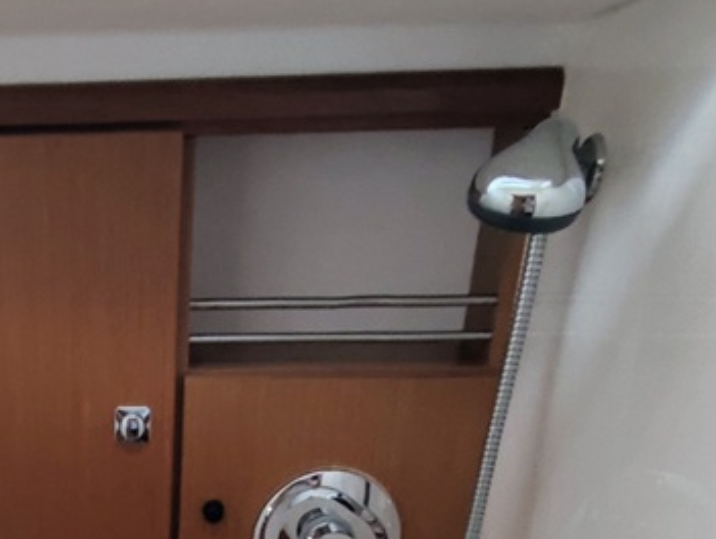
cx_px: 33
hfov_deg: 34.7
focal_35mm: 51
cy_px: 729
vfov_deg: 24.4
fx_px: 1056
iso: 1000
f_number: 2.2
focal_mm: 2.16
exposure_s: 1/16.7
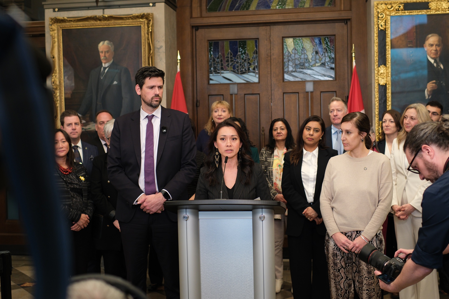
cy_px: 150
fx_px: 561
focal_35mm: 45
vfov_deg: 29.9
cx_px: 224
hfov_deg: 43.6
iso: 800
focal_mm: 30
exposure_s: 1/200
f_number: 2.2
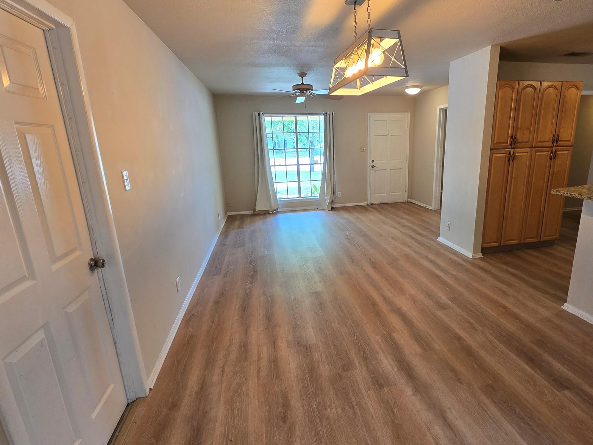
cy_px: 226
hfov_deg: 90.6
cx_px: 332
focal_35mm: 17
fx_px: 291
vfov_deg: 74.7
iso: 100
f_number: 2.2
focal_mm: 2.2
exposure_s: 1/60
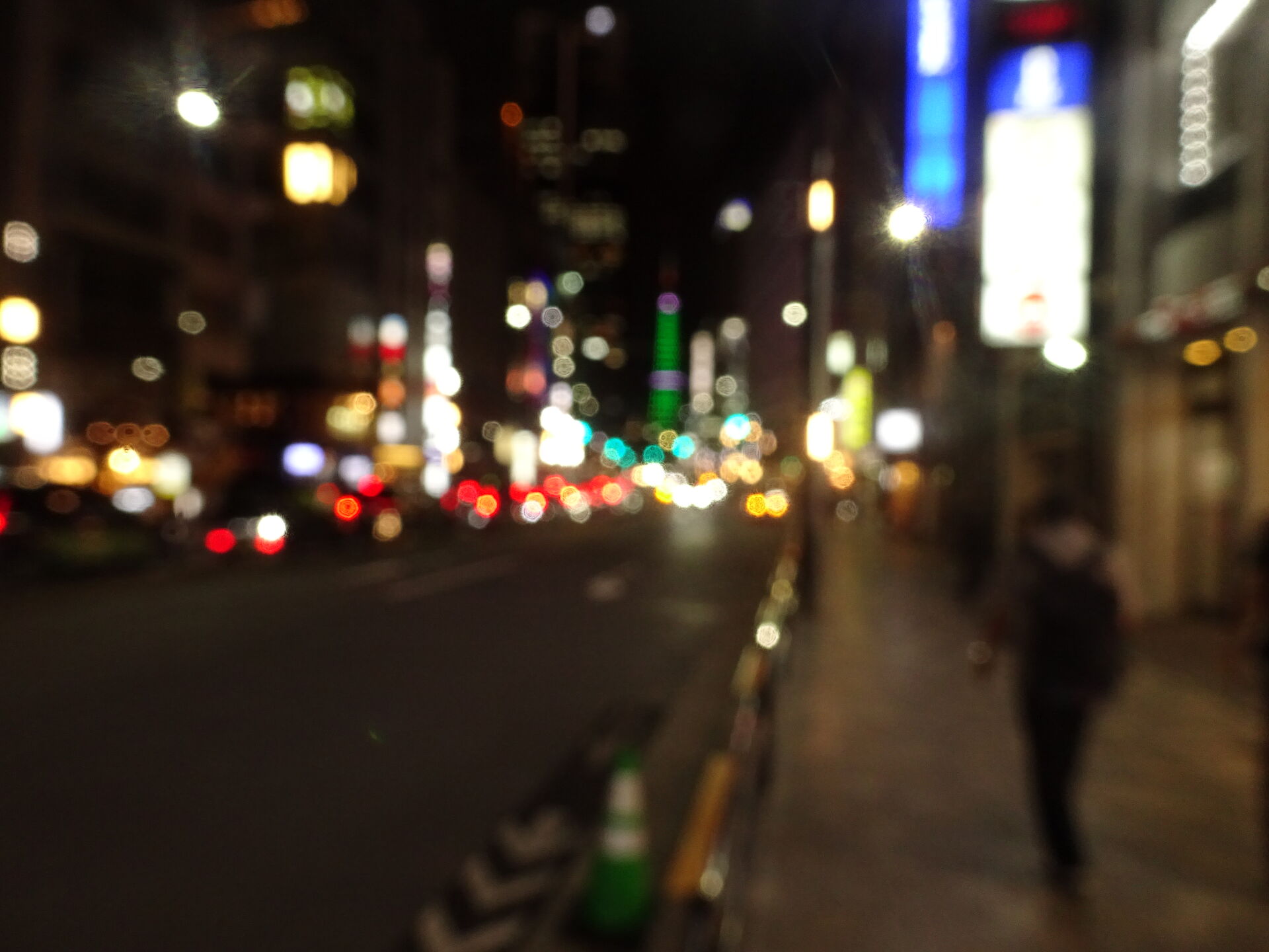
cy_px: 476
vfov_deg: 56.8
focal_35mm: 24
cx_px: 634
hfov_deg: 71.6
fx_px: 880
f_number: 3.5
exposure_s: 1/30
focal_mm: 4.1
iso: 320
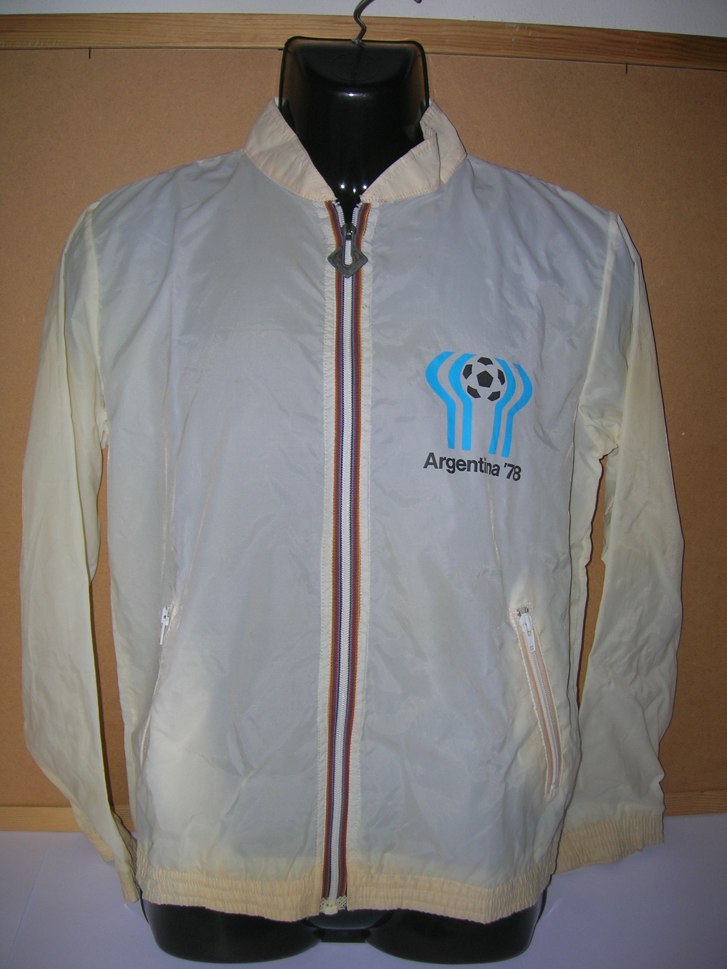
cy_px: 484
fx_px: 952
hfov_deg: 41.8
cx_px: 364
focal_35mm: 34
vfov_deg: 54.0
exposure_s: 1/60.1
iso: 50
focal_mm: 5.7
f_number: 2.9
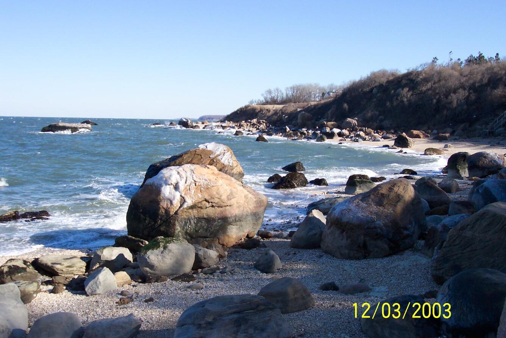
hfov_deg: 50.7
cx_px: 253
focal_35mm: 38
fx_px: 534
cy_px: 169
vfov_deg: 35.1
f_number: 4.8
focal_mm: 8
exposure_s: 1/500
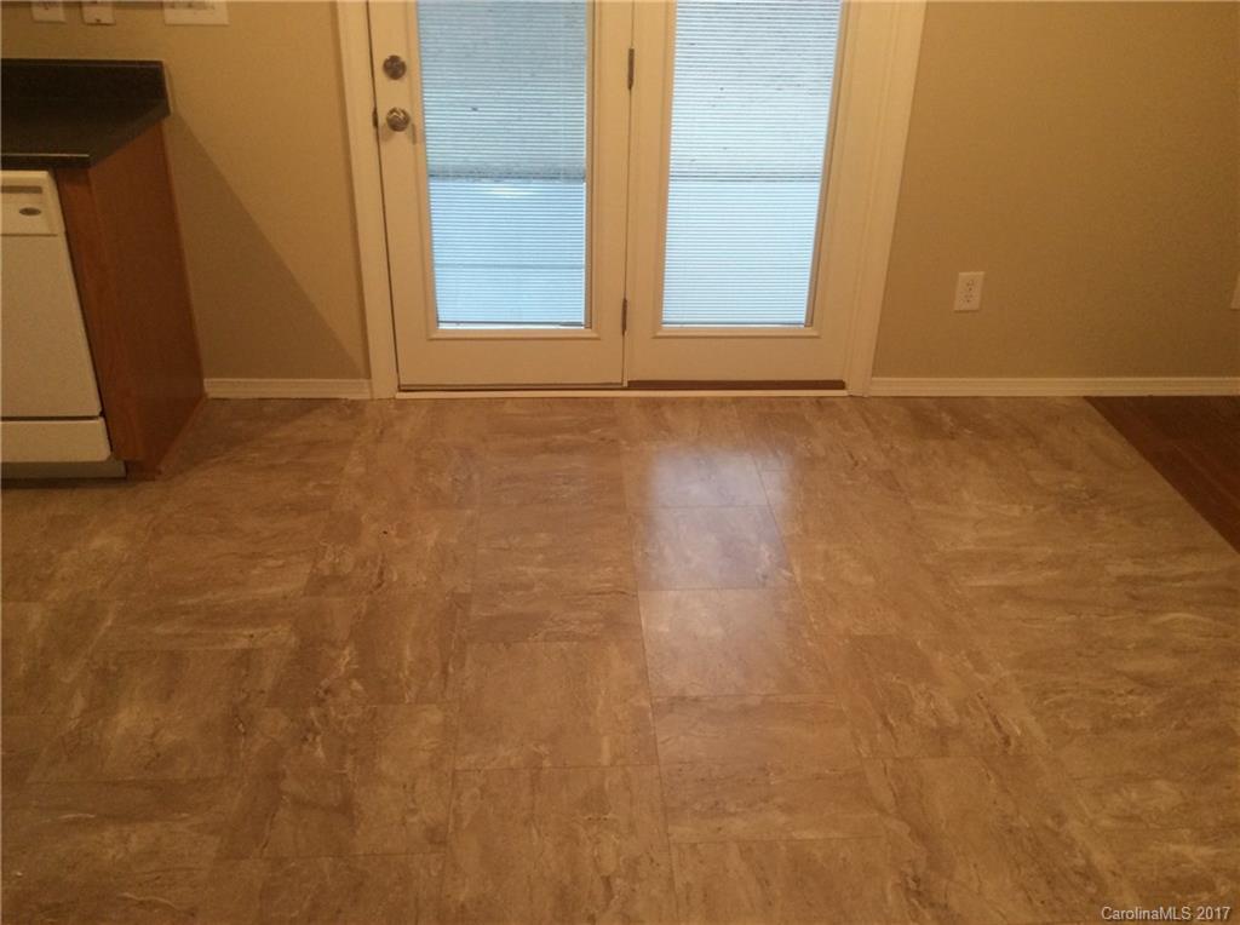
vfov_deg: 44.0
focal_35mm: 32
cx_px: 620
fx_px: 1144
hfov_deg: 56.9
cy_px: 462
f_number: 2.4
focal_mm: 3.3
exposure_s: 1/24
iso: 64
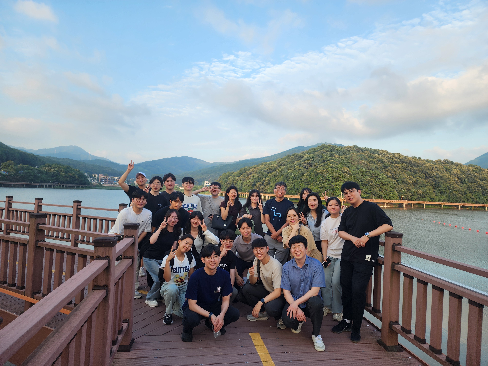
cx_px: 244
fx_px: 324
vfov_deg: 58.9
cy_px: 183
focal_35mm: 23
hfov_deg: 73.9
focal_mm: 6.4
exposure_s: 1/189
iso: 12
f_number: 1.8
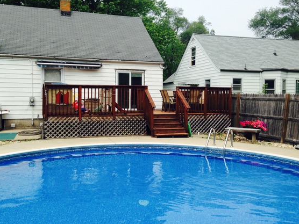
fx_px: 328
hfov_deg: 49.0
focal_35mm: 38
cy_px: 109
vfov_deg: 37.7
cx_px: 144
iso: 50
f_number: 2.4
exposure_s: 1/1323
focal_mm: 4.12
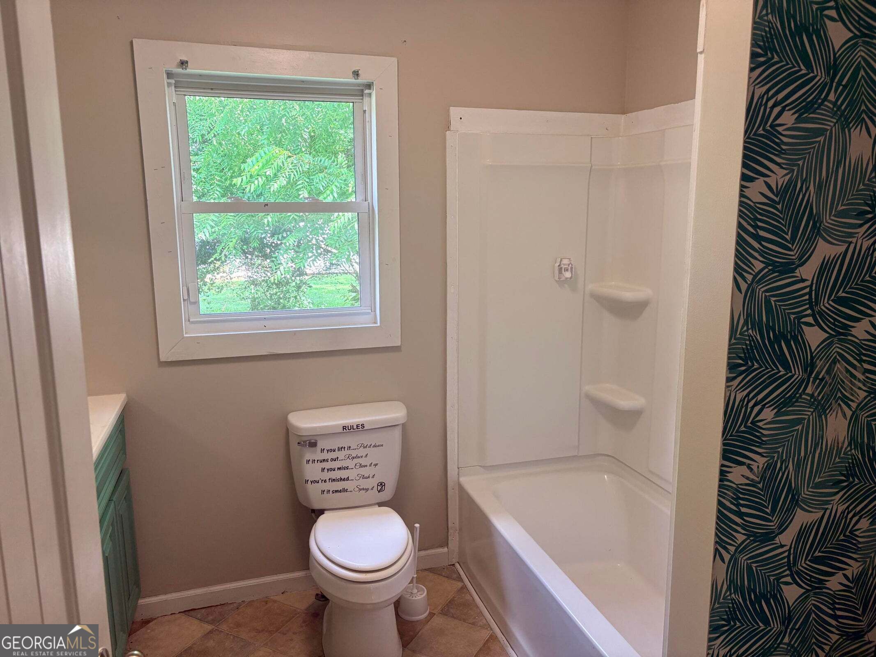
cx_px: 438
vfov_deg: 53.1
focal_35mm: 26
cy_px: 328
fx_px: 658
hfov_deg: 67.3
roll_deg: +0.6
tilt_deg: -9.3
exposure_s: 1/120
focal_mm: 5.96
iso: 125
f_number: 1.6
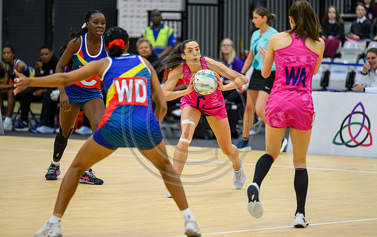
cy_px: 99
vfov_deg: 5.9
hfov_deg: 9.4
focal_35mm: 223
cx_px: 184
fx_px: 2297
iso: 4000
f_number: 2.8
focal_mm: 200
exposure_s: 1/1000
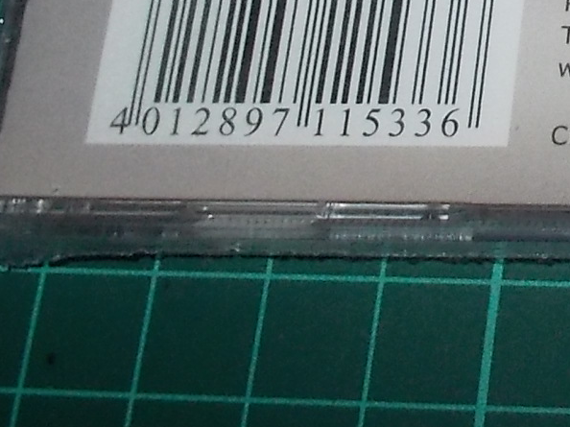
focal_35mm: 111
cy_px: -322
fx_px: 1827
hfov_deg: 16.2
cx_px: 859
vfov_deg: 12.3
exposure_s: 1/30
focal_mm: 4.1
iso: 200
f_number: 3.3
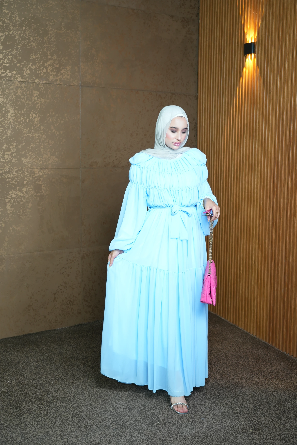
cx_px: 148
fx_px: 569
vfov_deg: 42.7
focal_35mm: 46
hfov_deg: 29.2
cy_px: 222
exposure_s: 1/50
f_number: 4
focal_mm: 46
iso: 640
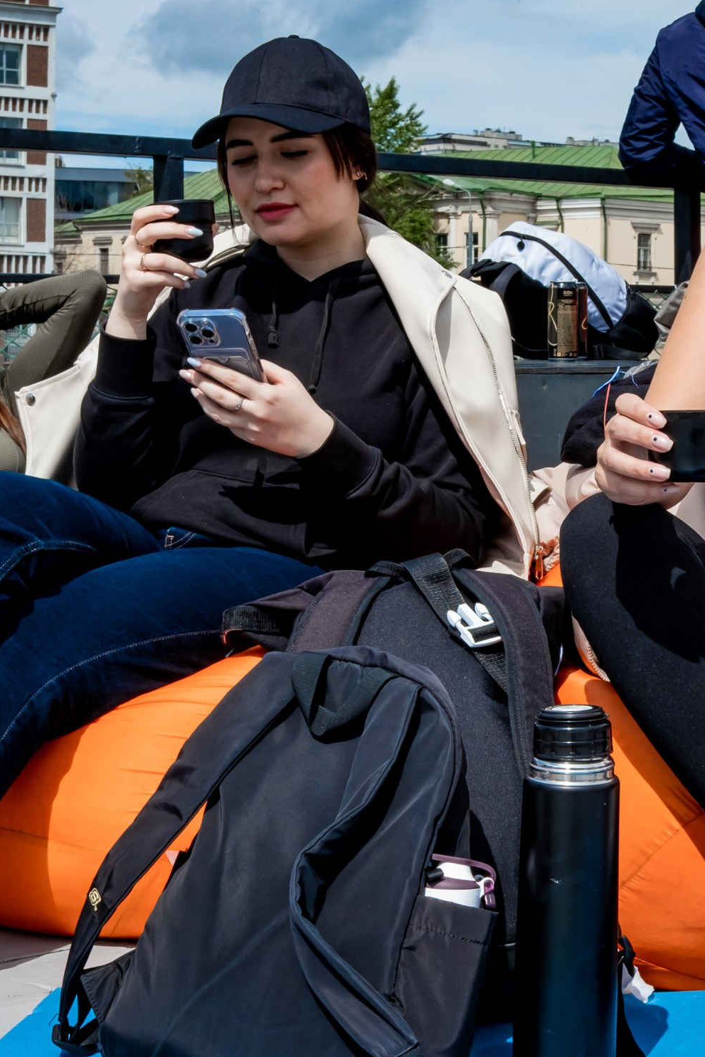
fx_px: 2144
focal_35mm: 73
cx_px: 618
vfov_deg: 27.7
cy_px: 452
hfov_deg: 18.4
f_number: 14
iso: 160
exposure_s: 1/160
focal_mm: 23
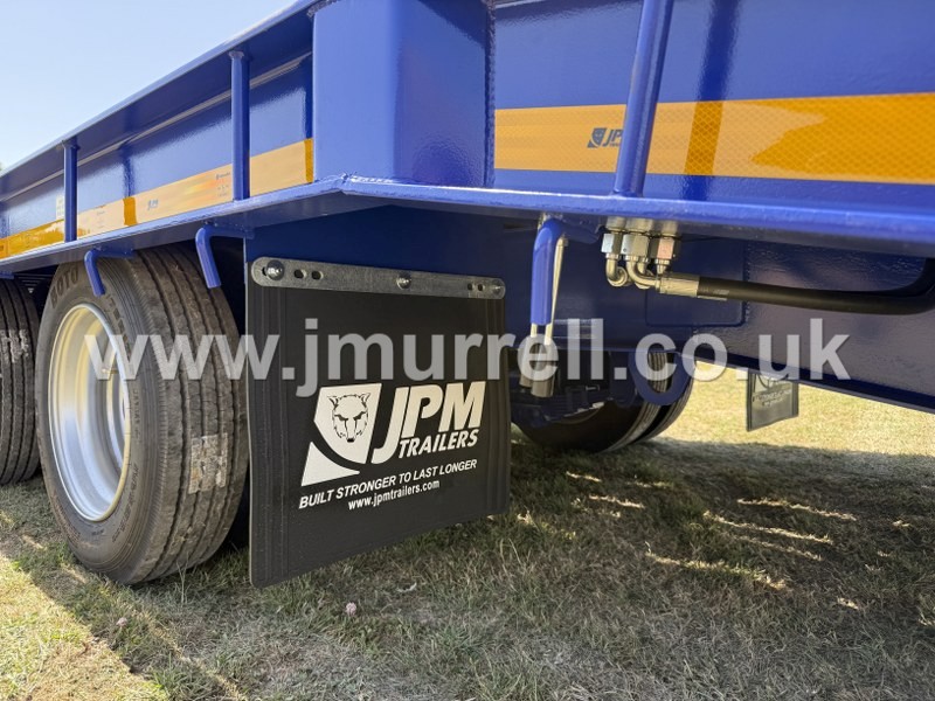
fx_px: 648
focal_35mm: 24
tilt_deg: -3.4
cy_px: 350
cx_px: 468
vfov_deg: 56.8
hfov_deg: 71.6
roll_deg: +1.9
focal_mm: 6.76
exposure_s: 1/524
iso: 80
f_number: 1.78
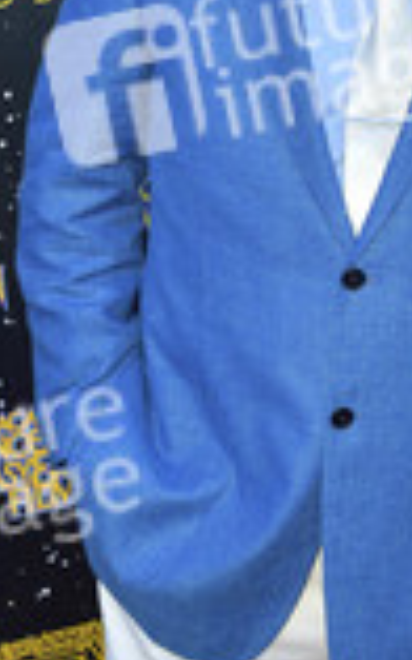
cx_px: 385
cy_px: 277
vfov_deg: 19.1
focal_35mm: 109
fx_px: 1960
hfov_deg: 11.9
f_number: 6.3
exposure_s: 1/320
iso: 500
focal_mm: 42
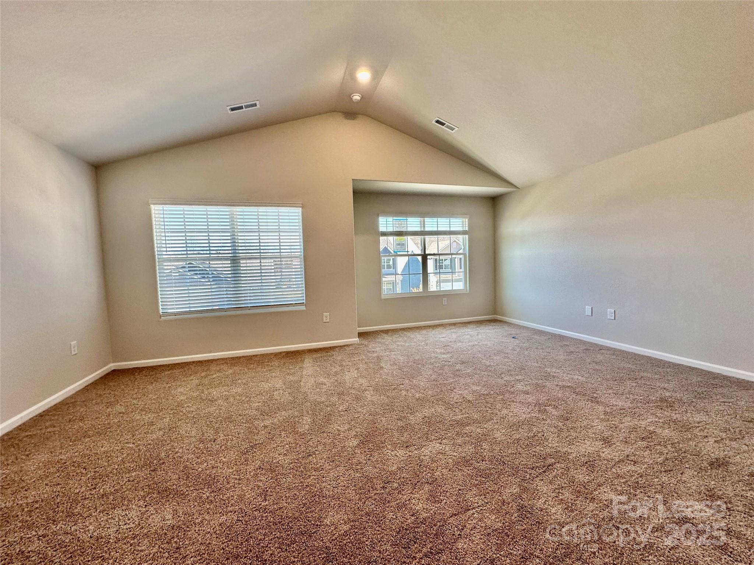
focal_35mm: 14
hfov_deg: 102.1
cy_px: 282
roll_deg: +1.2
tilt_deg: -3.3
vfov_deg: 85.7
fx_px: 305
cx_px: 377
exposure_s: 1/120
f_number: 2.2
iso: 64
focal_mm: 2.22
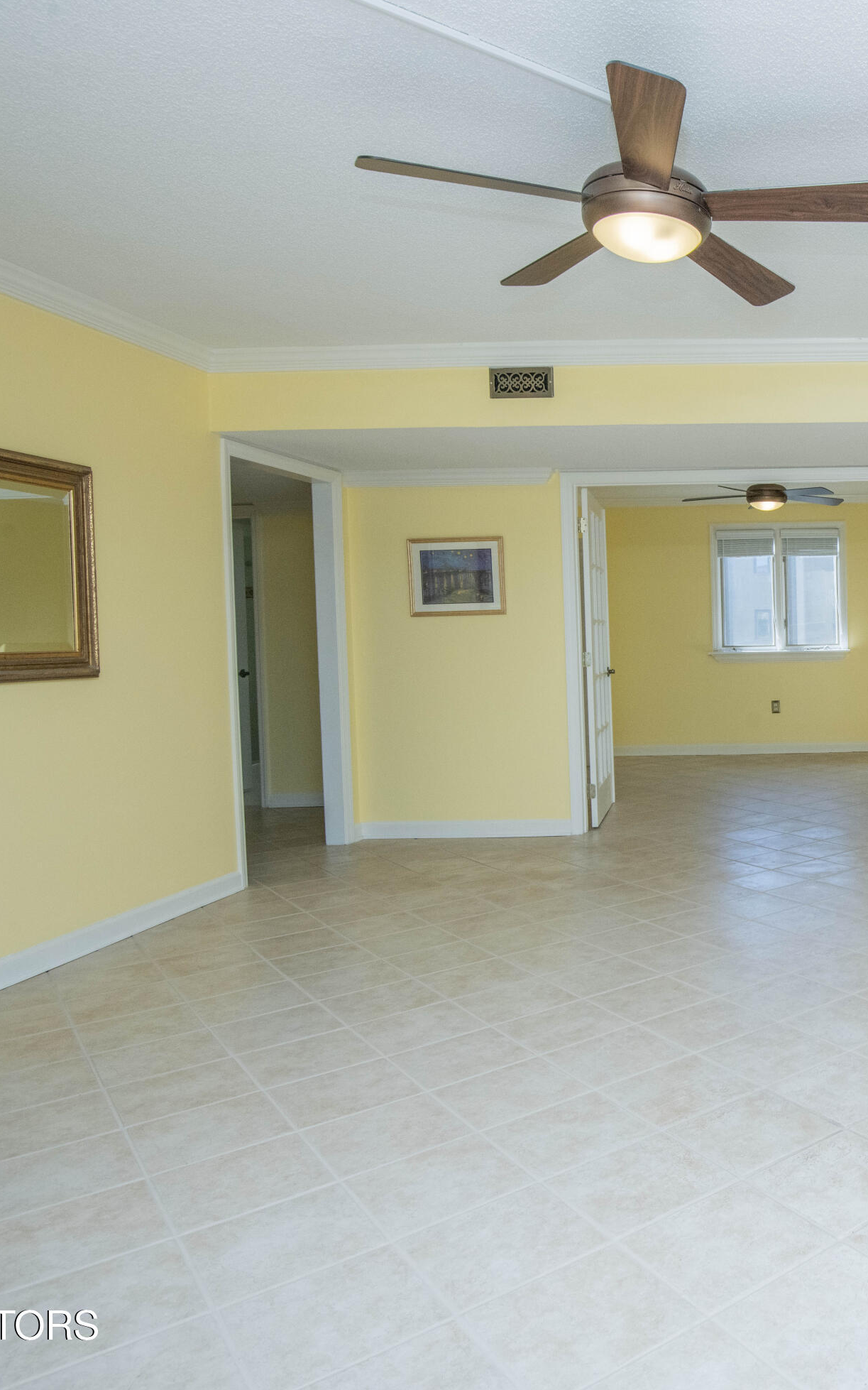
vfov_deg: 72.5
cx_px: 863
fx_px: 946
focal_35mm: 25
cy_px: 680
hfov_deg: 42.7
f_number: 10
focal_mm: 16
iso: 500
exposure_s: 1/250
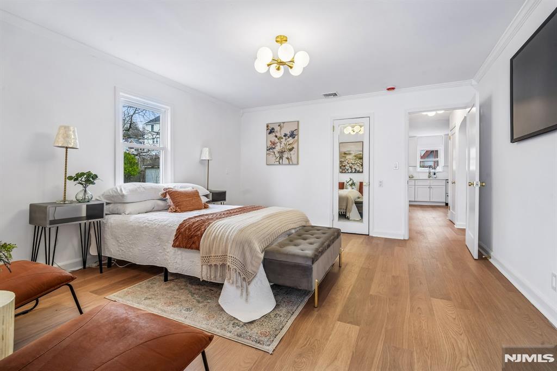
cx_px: 278
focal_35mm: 16
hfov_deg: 96.8
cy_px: 186
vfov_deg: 73.7
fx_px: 247
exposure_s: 1/13
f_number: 8
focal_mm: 16
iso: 400
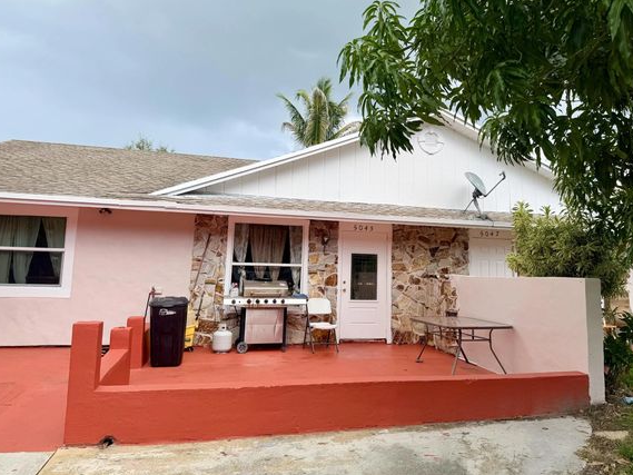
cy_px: 211
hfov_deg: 65.2
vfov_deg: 51.3
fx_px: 494
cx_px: 345
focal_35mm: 27
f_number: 1.78
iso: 80
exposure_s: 1/1949
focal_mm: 6.76
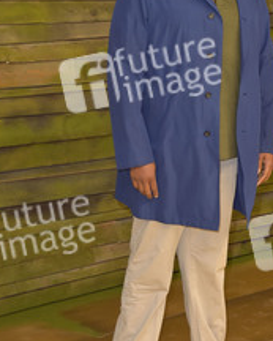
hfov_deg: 15.2
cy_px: 155
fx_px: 1019
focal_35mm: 101
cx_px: 187
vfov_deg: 19.0
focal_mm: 58
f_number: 7.1
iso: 500
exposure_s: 1/250
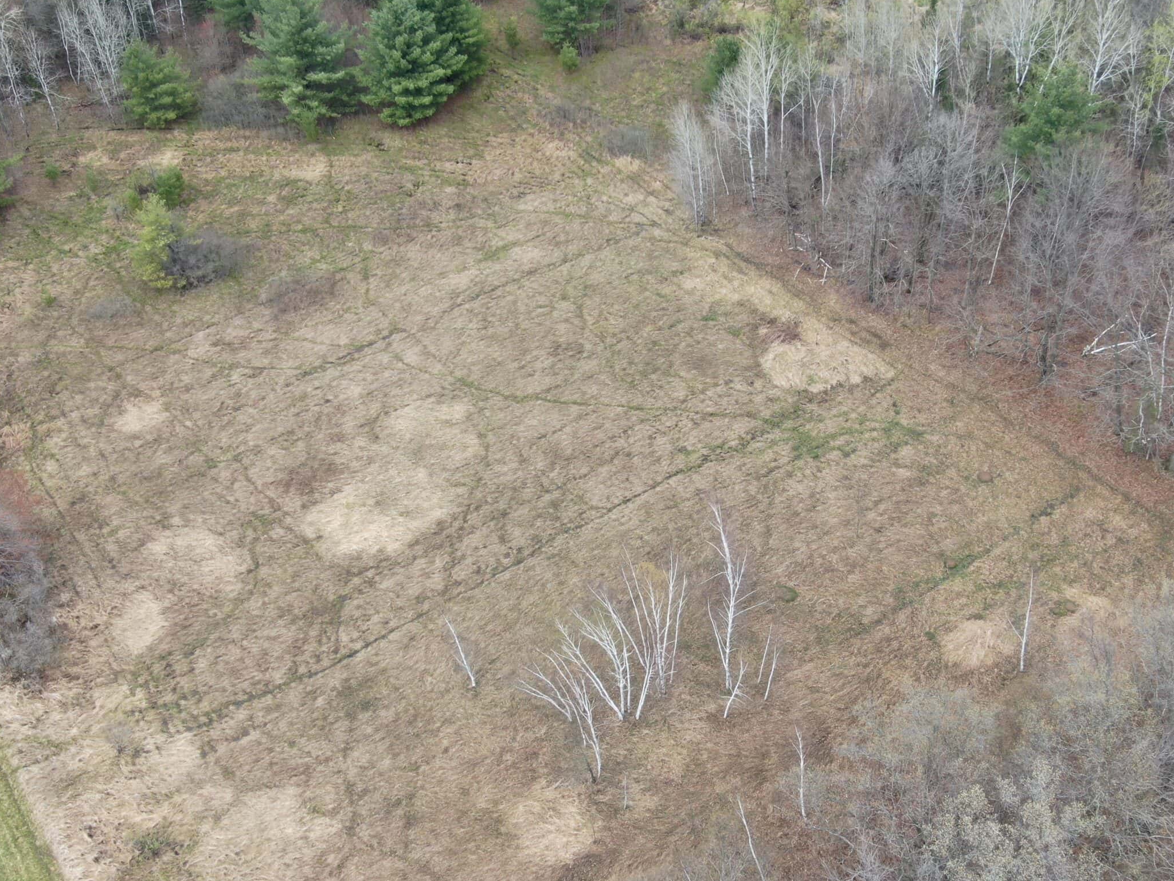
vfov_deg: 32.1
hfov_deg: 42.0
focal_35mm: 45
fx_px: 1526
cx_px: 646
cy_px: 498
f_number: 3.3
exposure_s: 1/120
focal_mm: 6.21
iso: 100
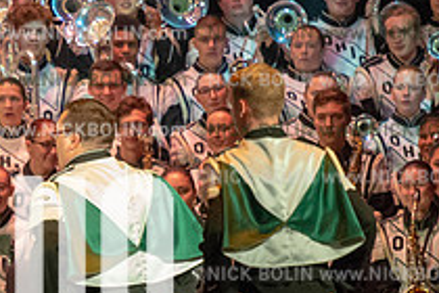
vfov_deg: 2.2
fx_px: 7743
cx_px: 25
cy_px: 274
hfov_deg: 3.2
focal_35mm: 635
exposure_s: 1/200
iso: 8000
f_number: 5.6
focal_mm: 230
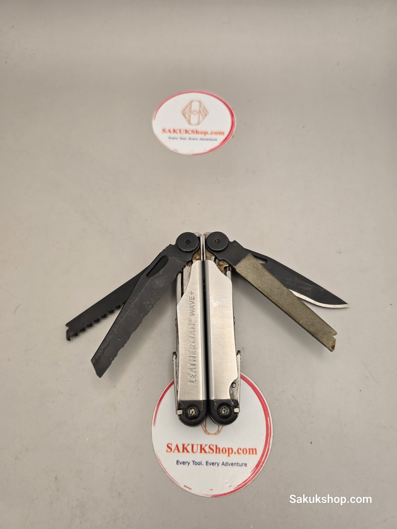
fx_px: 352
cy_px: 264
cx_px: 198
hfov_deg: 58.9
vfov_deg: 73.9
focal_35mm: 23
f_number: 1.7
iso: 40
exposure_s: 1/180
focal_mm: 6.3
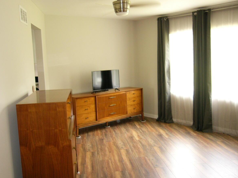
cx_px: 115
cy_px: 86
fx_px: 261
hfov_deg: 49.0
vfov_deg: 37.7
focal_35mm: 38
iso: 100
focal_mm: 5.8
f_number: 2.8
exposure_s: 1/5
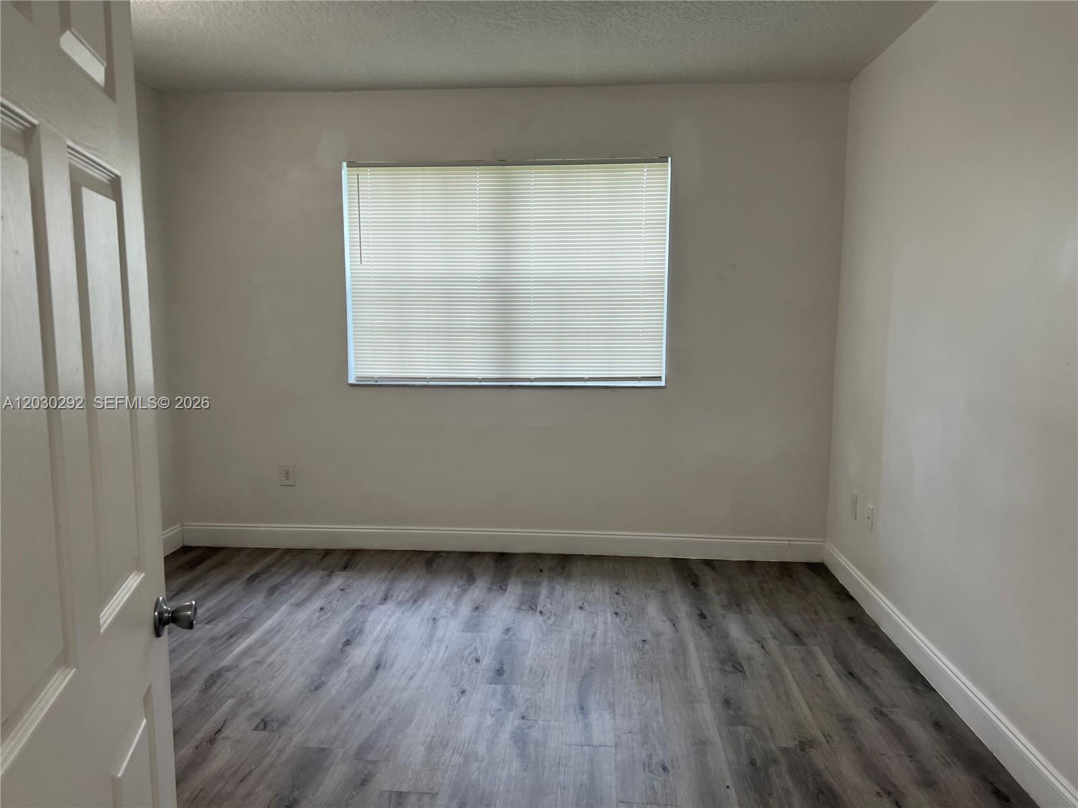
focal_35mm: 26
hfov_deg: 67.3
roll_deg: -0.5
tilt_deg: -10.2
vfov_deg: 53.1
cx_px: 539
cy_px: 404
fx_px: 810
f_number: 1.5
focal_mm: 5.7
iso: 64
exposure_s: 1/120
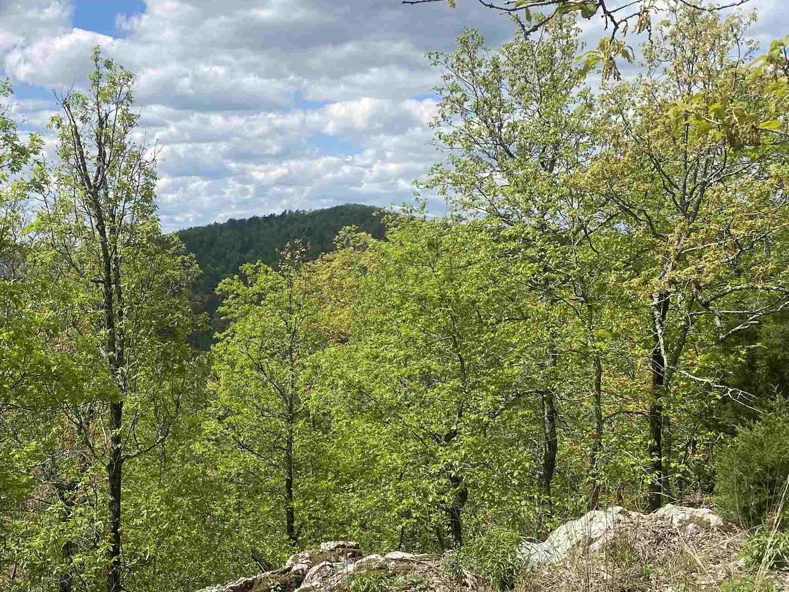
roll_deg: -1.5
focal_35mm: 46
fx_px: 1048
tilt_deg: -3.3
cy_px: 300
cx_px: 177
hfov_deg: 39.9
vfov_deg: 31.5
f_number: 1.8
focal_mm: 4.25
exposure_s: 1/3300
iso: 32
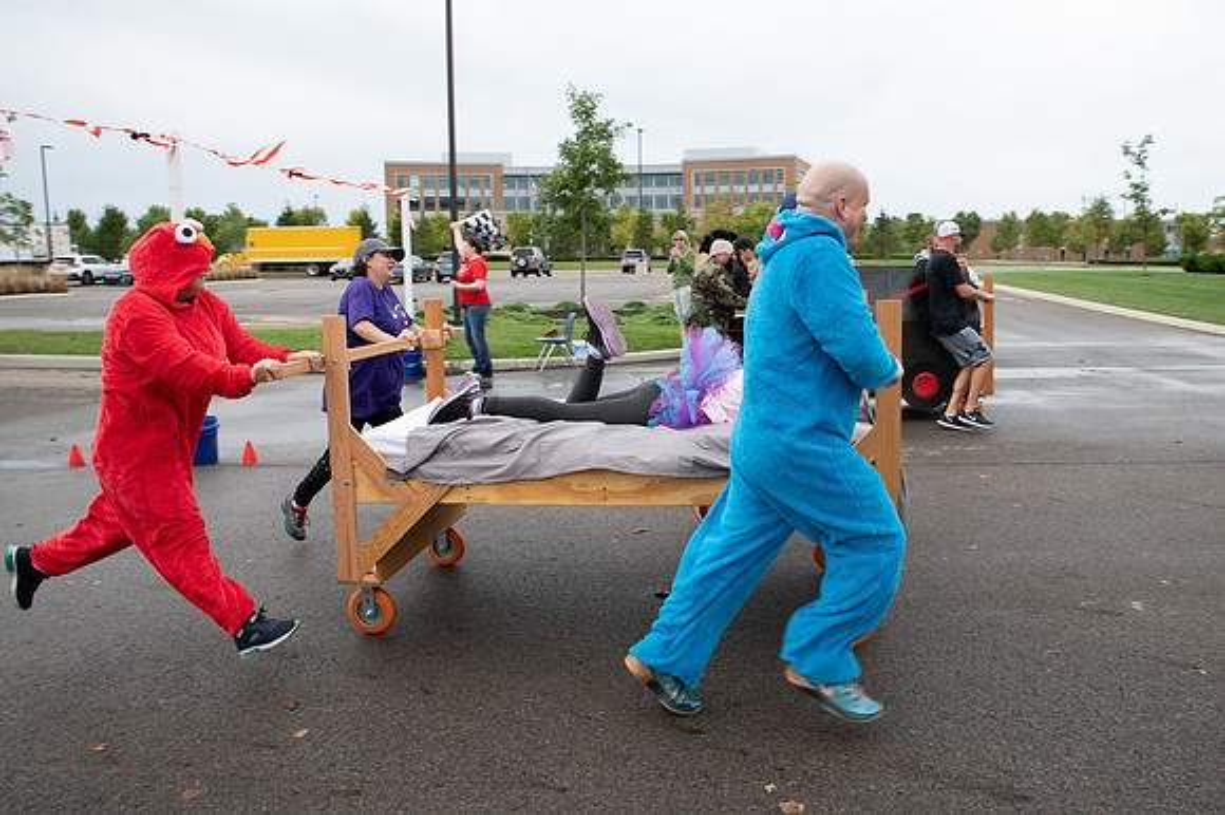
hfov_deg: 69.4
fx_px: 883
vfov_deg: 49.5
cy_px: 374
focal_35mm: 26
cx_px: 663
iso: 640
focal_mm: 24
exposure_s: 1/320
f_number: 7.1
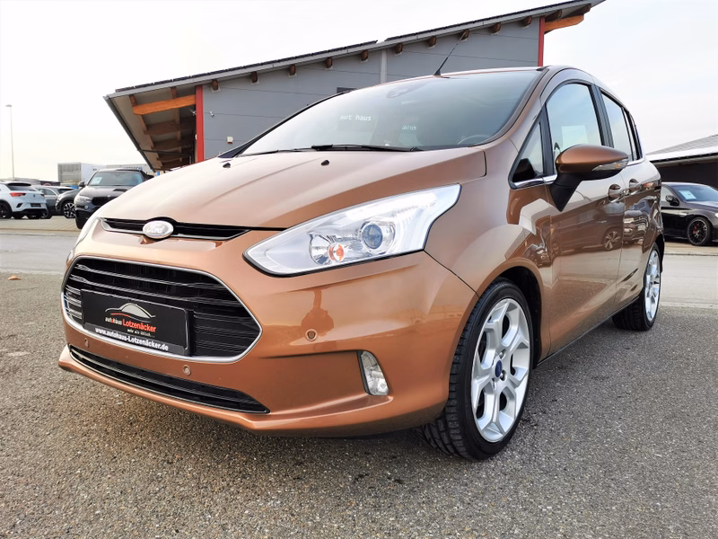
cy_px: 270
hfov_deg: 61.7
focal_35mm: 29
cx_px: 359
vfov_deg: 48.2
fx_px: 602
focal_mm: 5.58
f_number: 1.8
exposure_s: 1/262
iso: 50
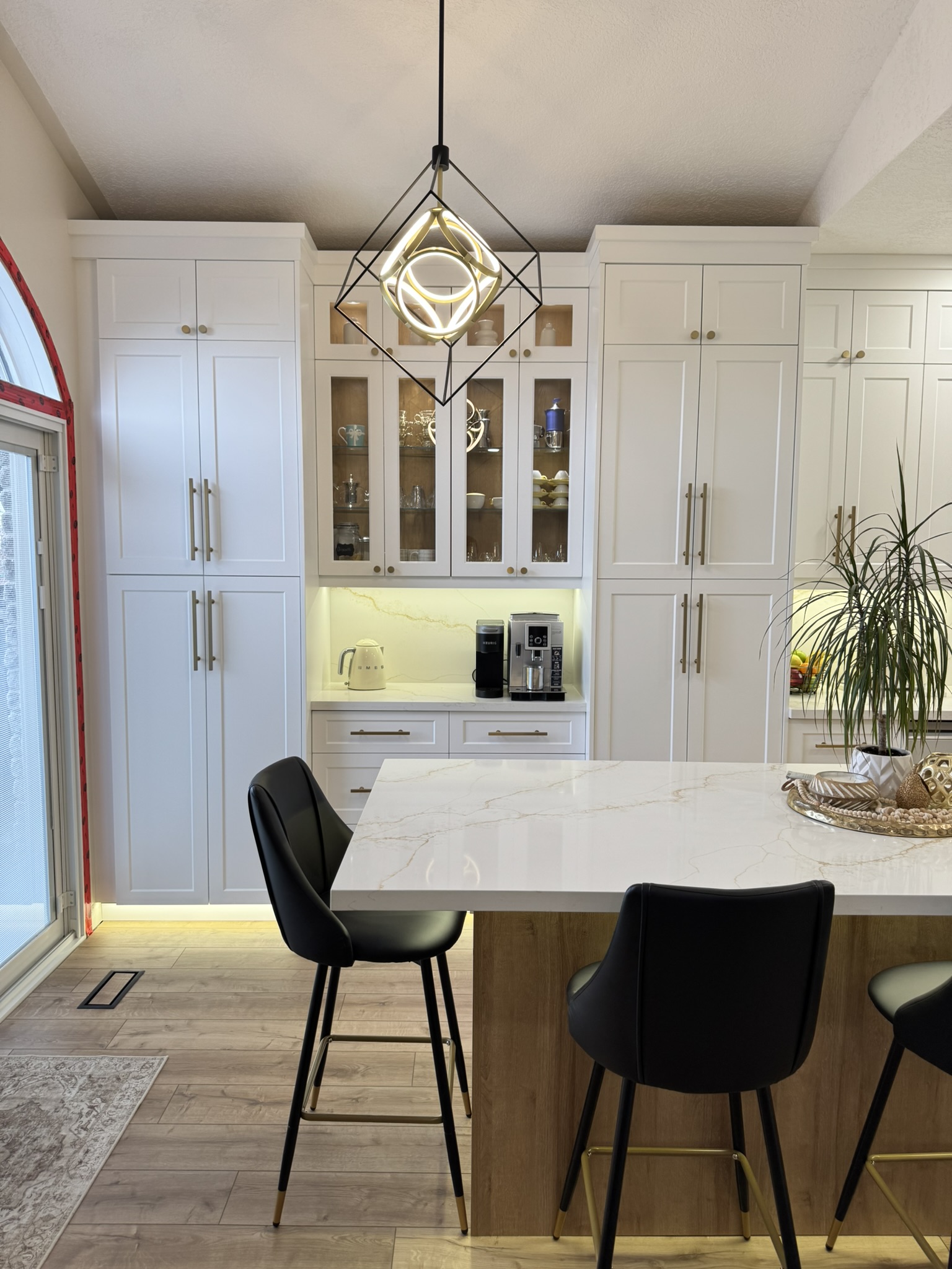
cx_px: 476
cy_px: 634
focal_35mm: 24
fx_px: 880
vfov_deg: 71.6
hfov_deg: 56.8
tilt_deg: -4.5
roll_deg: -0.1
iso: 80
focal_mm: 6.76
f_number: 1.78
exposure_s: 1/120
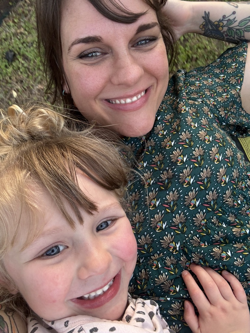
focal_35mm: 23
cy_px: 166
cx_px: 125
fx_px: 221
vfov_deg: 73.9
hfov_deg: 58.9
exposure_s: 1/112
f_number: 1.9
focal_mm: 2.69
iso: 80
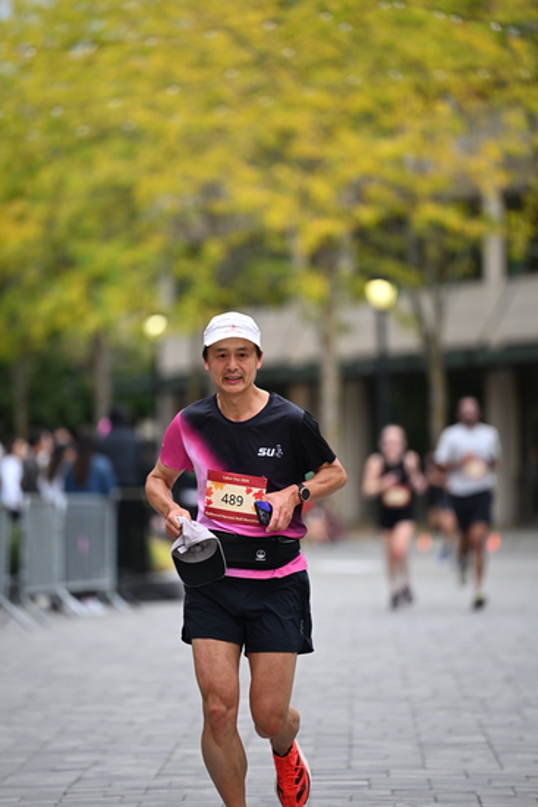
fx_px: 4480
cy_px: 404
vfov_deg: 10.3
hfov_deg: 6.9
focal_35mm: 200
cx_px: 269
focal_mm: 200
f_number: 2.8
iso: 640
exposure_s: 1/2000
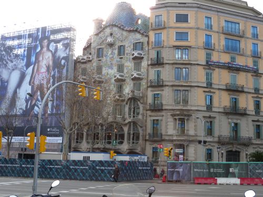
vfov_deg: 30.9
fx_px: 357
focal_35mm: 47
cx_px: 132
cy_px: 98
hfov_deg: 40.4
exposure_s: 1/142
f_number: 3.7
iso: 64
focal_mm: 10
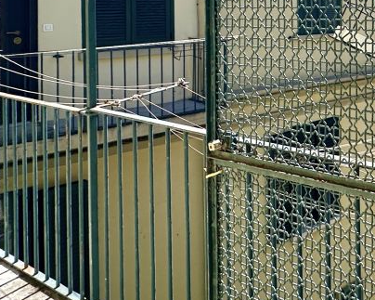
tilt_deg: -1.6
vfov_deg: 32.2
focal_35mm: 44
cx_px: 530
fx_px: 488
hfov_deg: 29.7
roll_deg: +0.8
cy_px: 23
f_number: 2.2
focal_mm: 2.22
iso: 50
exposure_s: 1/1221
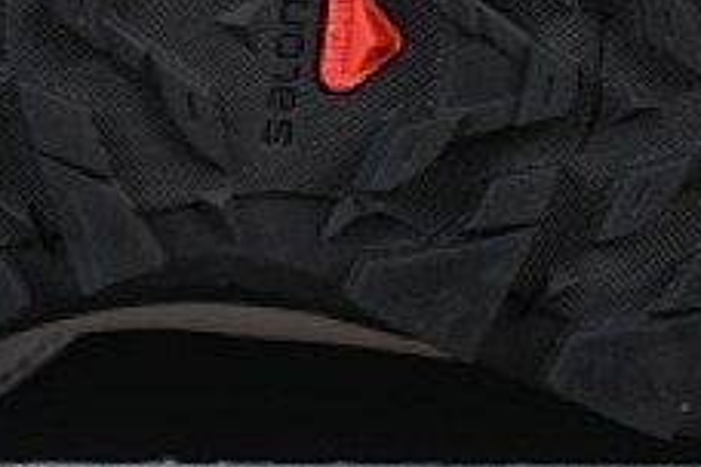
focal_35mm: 355
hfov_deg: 5.8
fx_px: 6912
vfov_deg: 3.9
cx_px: 80
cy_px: -230
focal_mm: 50
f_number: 6.3
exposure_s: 1/60
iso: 160
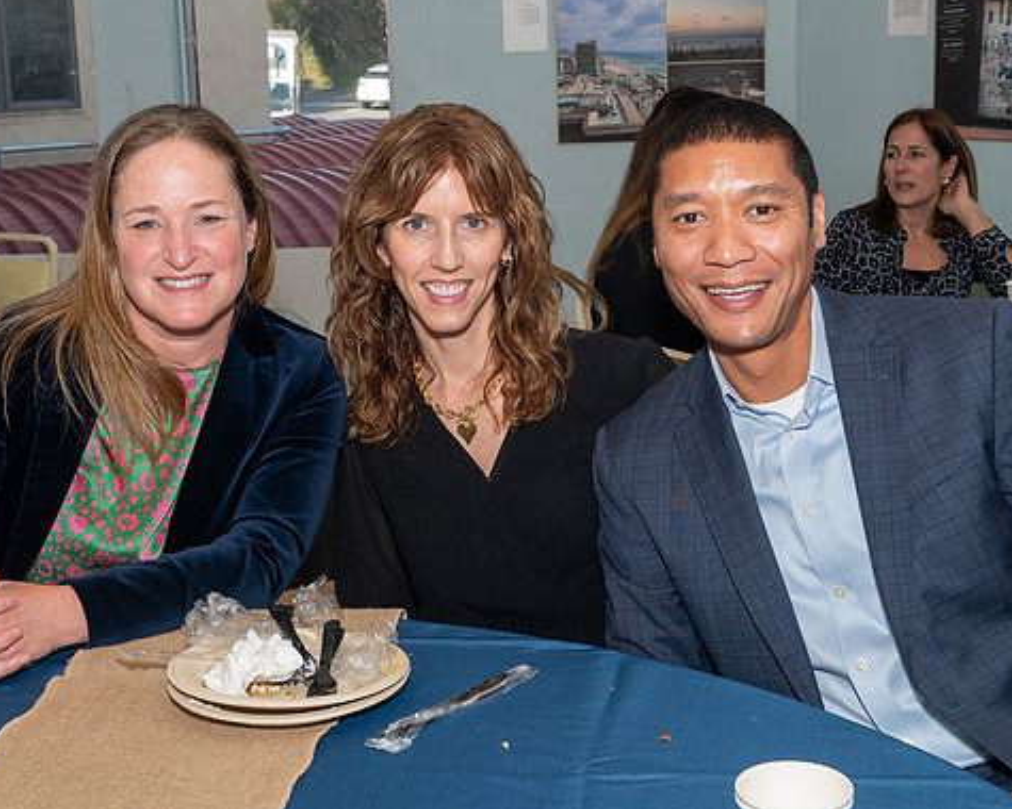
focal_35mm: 54
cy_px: 379
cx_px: 468
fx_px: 1617
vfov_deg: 28.1
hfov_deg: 34.7
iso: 500
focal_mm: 28
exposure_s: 1/200
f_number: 8
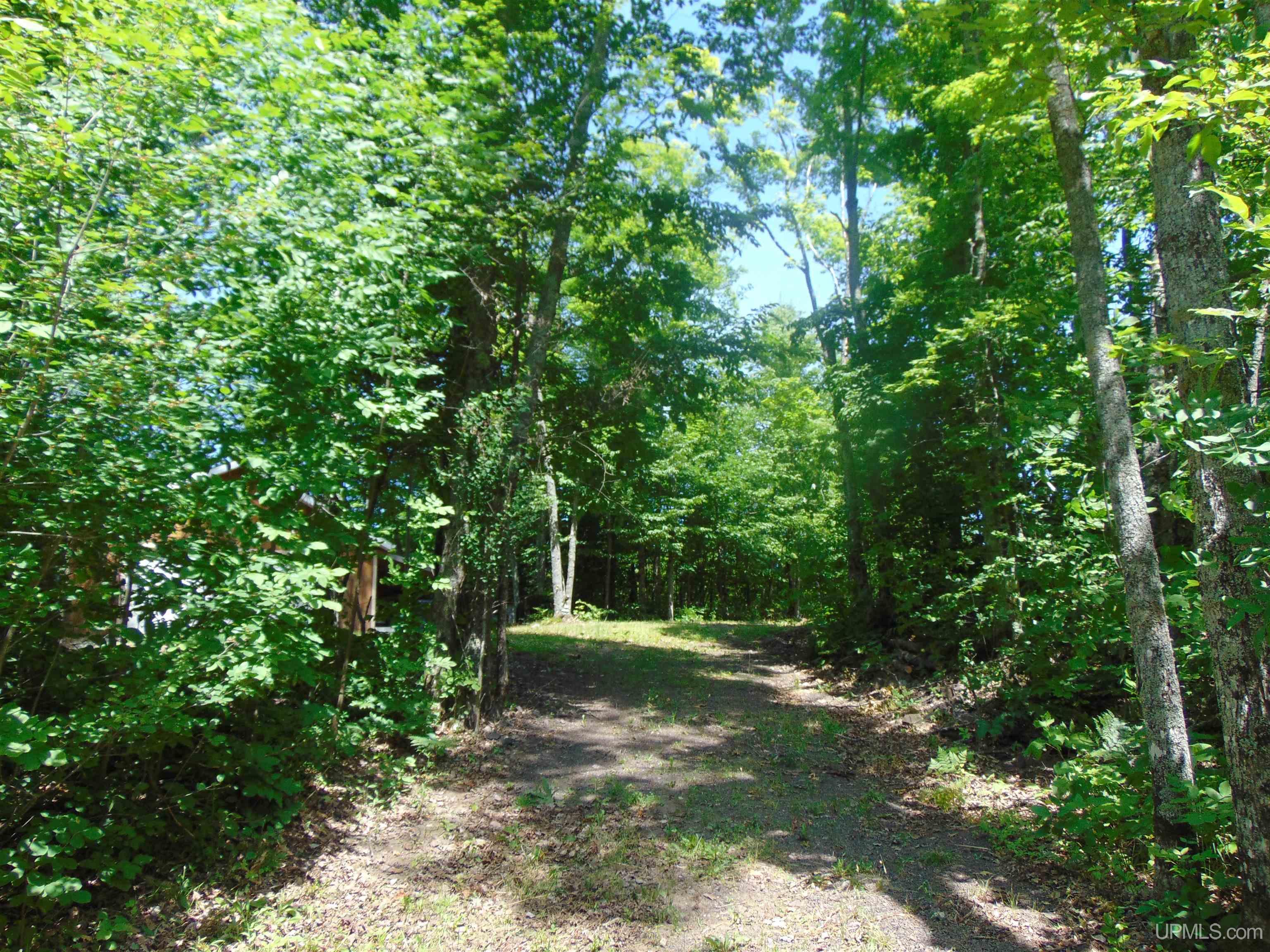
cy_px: 476
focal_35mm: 25
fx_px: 917
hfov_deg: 69.4
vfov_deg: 54.9
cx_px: 635
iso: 80
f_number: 3
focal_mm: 4.5
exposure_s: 1/320
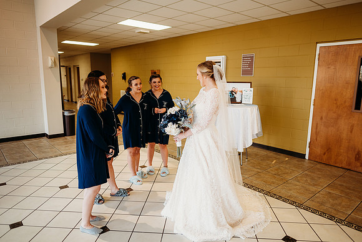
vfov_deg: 53.2
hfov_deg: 73.7
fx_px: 241
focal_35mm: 24
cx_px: 181
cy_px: 121
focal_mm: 24
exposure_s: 1/160
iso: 400
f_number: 1.8
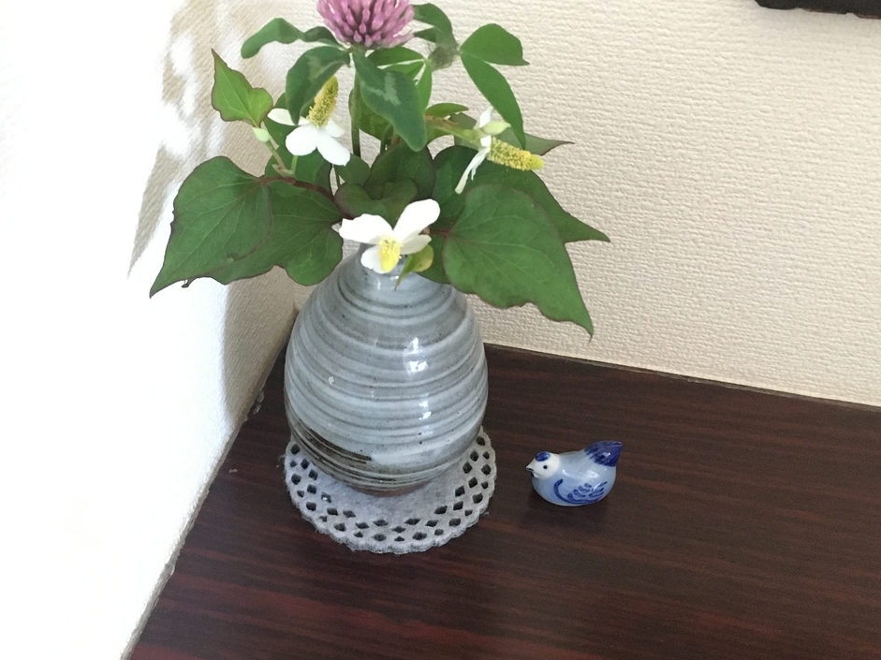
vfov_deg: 38.5
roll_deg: -1.7
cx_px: 374
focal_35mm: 37
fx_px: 941
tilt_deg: -37.4
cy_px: 271
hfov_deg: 50.0
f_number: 2.2
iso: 320
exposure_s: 1/15
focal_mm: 4.15
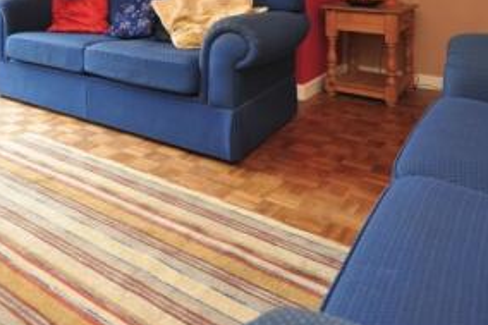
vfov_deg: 30.7
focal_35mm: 38
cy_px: -43
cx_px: 52
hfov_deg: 45.9
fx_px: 517
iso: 200
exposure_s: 1/13
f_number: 5
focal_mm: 11
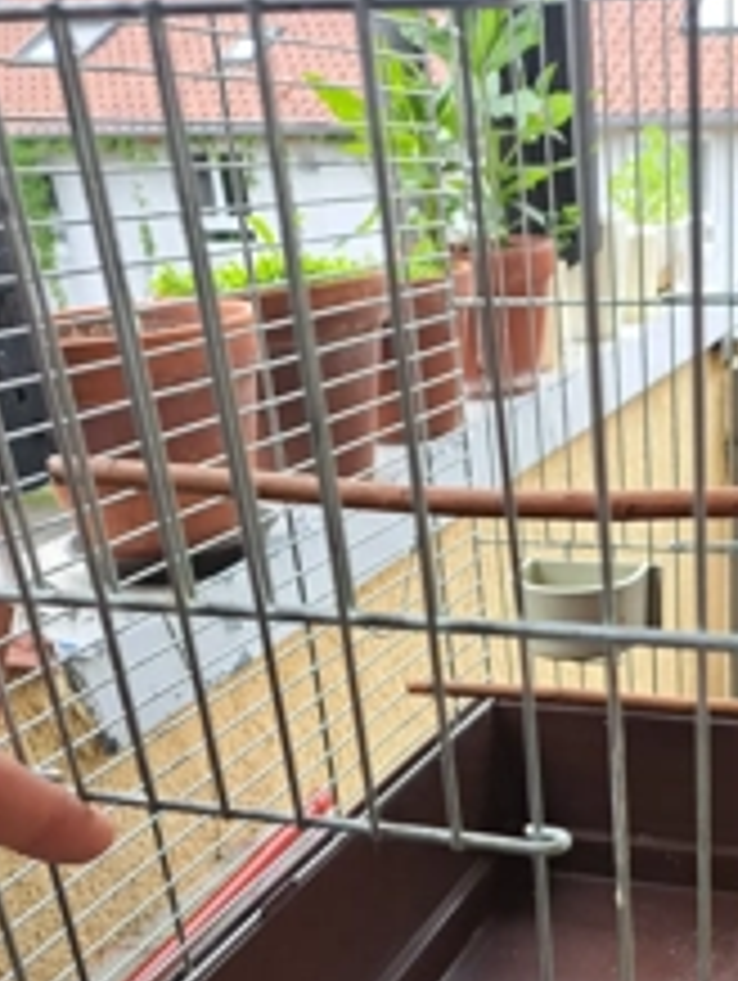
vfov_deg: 39.6
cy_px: 891
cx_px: 652
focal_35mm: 44
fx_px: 1248
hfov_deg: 31.5
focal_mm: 5.23
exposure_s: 1/155
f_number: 1.8
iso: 50
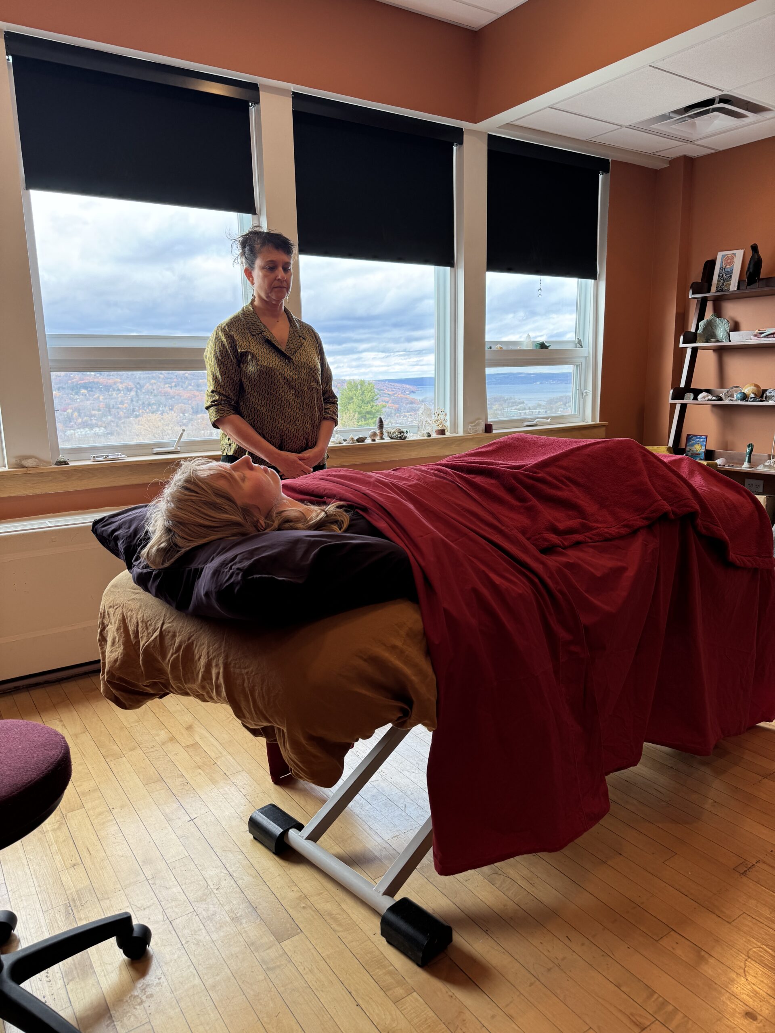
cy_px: 516
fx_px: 716
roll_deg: +1.3
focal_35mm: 24
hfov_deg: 56.8
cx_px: 388
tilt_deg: -11.4
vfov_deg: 71.6
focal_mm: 6.76
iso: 64
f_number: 1.78
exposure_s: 1/120
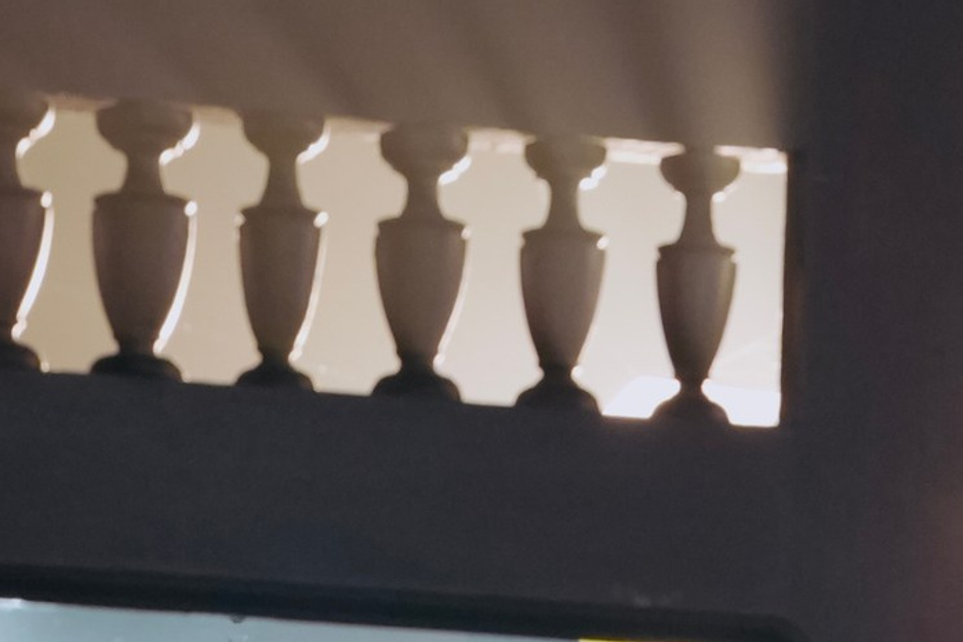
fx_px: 7354
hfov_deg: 7.5
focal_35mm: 275
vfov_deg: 4.8
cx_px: 524
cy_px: 1719
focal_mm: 50
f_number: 6.3
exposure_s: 1/200
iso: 1600
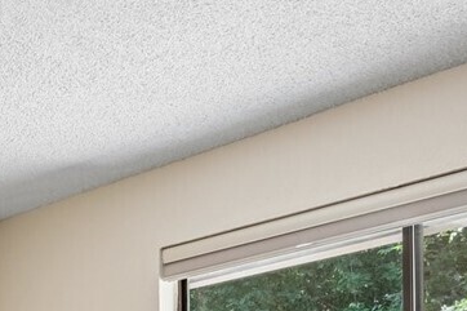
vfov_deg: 14.0
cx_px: -220
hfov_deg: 20.0
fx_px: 1154
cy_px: 525
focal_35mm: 89
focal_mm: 19
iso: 400
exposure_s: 1/25
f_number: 8
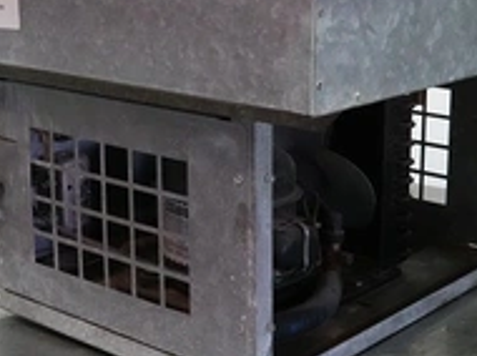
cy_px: 98
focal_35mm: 75
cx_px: 216
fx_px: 1032
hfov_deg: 26.0
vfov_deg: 19.5
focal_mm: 13.84
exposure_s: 1/40
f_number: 8
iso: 3200
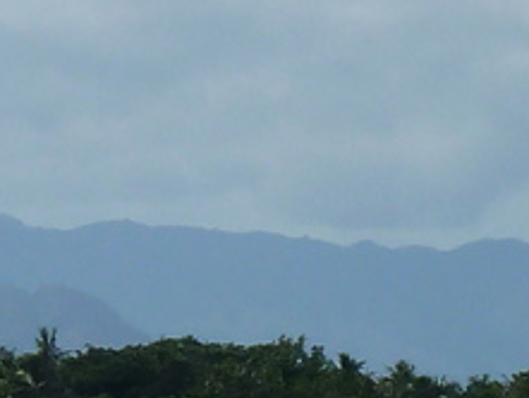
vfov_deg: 2.0
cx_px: -486
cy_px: 429
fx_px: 11514
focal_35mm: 753
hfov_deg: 2.6
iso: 80
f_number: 5.6
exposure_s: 1/640
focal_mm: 17
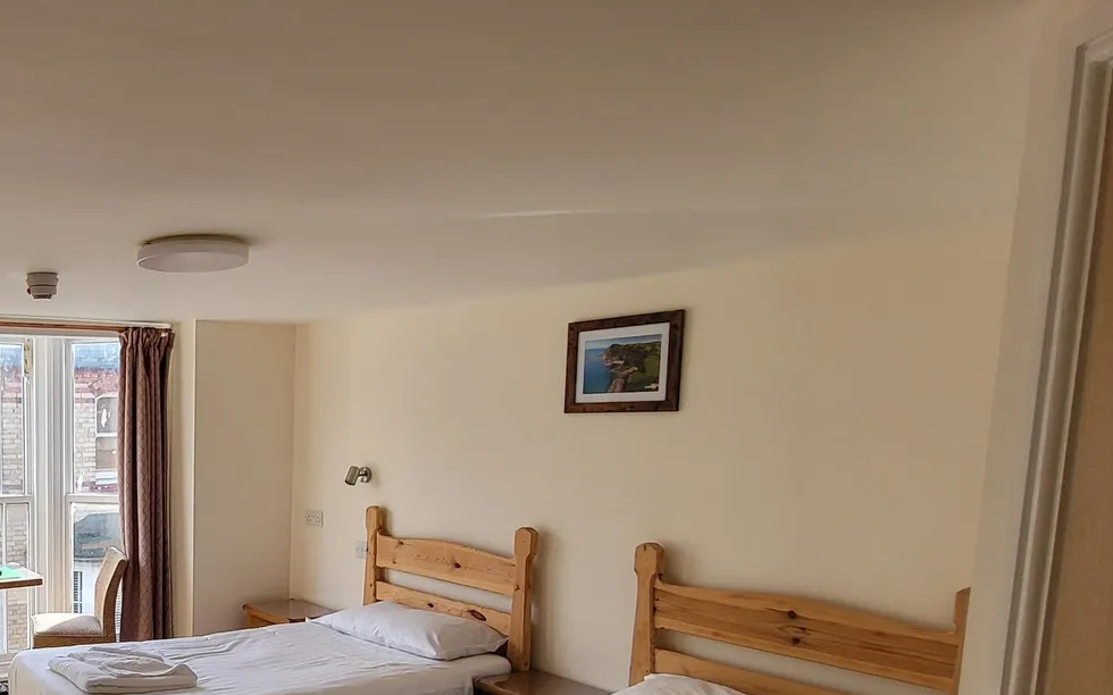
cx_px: 107
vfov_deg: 44.8
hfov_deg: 58.3
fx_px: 819
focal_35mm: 27
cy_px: 499
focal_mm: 1.74
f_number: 2.2
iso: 40
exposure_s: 1/50
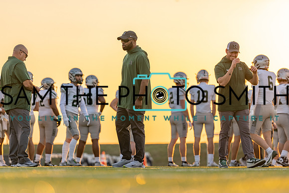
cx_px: 140
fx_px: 1706
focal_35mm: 212
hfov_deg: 9.7
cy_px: 96
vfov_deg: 6.5
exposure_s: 1/400
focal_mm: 200
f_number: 3.5
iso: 100
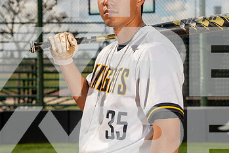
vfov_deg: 12.7
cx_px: 98
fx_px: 687
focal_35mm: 108
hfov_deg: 18.9
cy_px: 62
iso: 100
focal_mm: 65
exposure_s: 1/250
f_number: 5.6
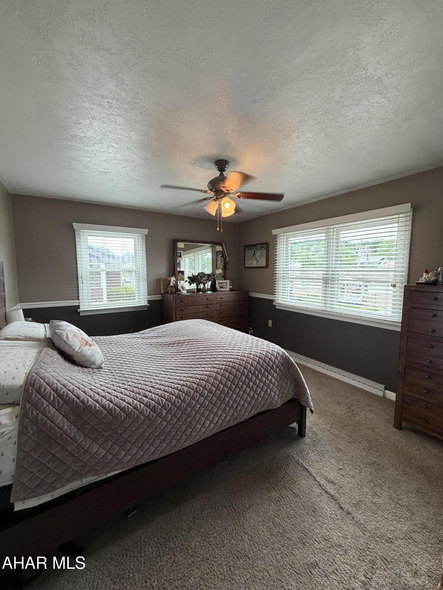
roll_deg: +0.4
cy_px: 295
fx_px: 239
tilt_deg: -6.2
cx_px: 222
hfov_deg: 85.7
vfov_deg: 102.1
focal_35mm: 14
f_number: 2.2
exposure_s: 1/120
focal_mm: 2.22
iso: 320
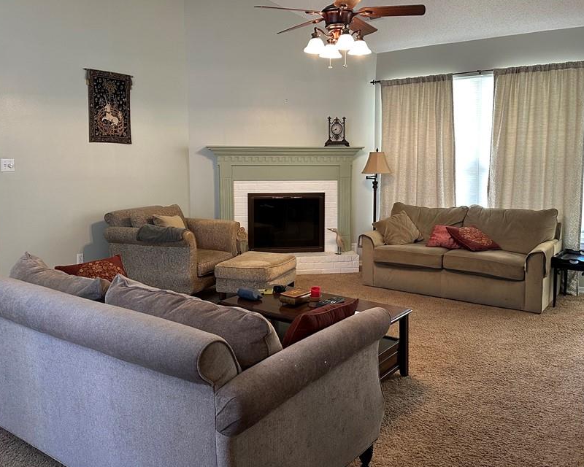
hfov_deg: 58.7
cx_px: 318
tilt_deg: -4.9
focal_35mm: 30
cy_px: 204
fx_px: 519
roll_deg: +0.0
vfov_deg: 48.4
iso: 320
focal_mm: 6.86
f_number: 1.78
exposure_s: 1/60
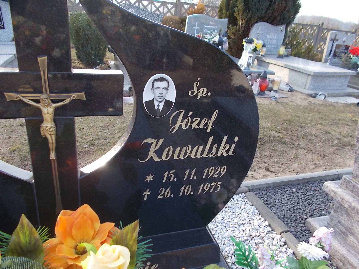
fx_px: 270
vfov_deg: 53.1
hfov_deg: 67.3
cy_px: 134
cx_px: 180
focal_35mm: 26
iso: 80
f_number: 3.2
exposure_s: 1/100
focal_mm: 4.6
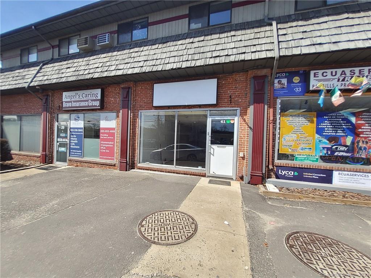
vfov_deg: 89.9
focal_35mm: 13
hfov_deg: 106.2
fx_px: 139
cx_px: 186
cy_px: 139
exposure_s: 1/827
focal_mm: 1.13
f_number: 2.2
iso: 50
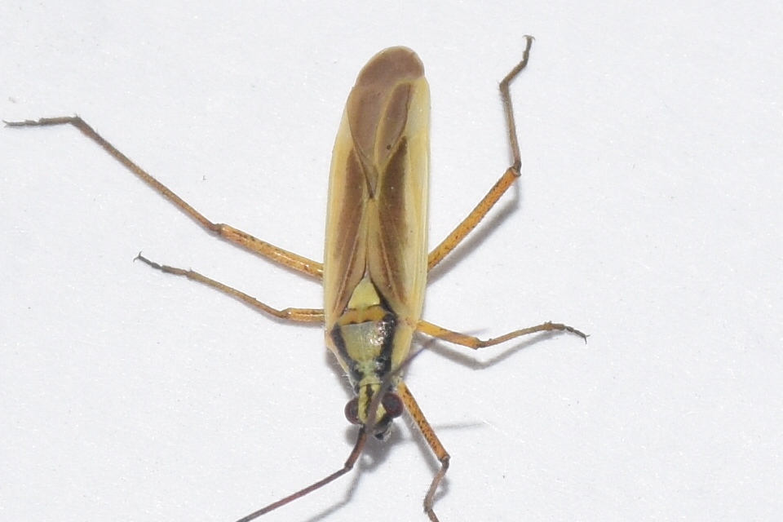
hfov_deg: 9.8
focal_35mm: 210
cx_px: 392
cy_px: 261
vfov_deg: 6.5
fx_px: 4567
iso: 320
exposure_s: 1/160
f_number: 11
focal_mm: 140
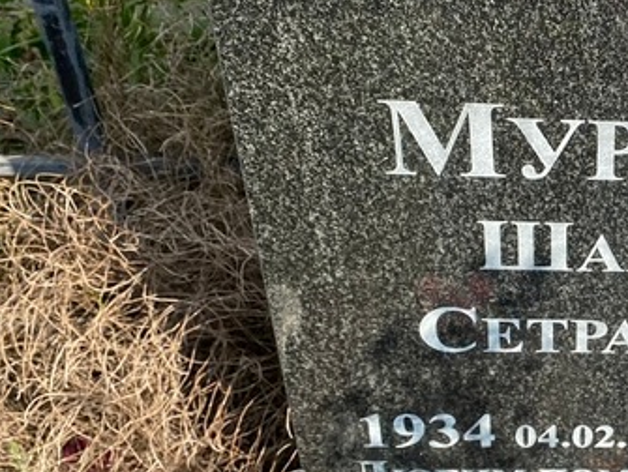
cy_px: 200
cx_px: 694
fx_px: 1126
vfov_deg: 23.7
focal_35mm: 62
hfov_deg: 28.3
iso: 32
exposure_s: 1/2463
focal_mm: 4.25
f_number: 1.8
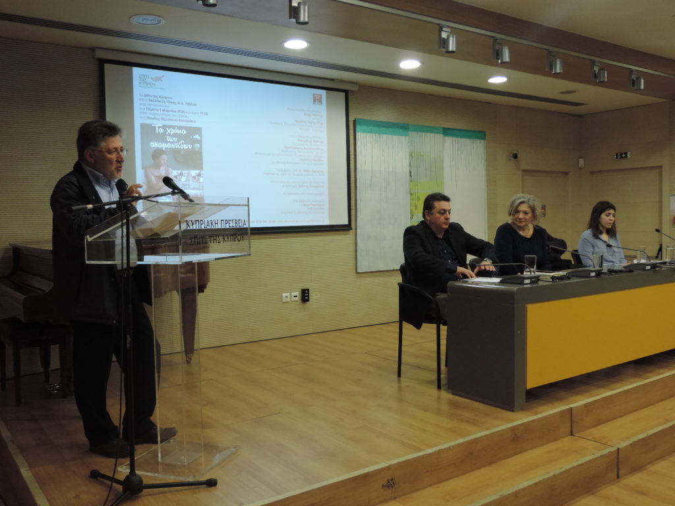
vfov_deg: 42.9
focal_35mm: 33
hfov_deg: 55.4
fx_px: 643
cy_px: 253
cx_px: 338
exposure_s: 1/50
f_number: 3.2
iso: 400
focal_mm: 5.8
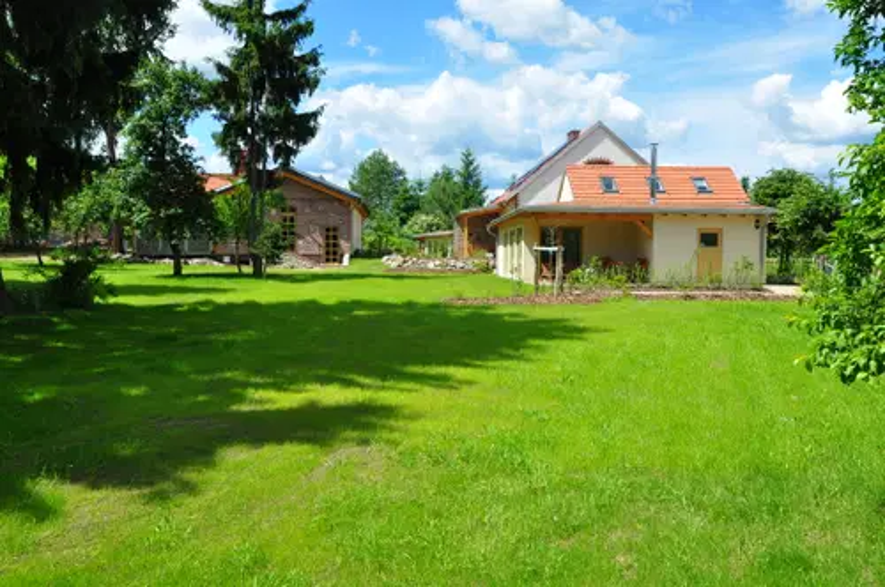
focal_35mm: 32
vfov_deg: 41.6
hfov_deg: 59.6
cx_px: 442
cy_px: 294
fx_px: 773
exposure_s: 1/250
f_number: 10
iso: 200
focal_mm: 21
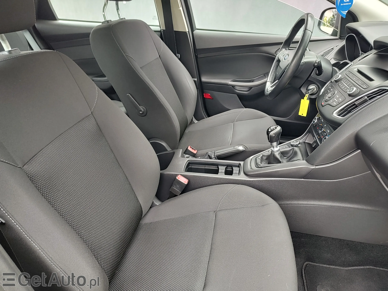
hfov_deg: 73.9
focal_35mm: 23
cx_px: 194
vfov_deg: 58.9
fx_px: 258
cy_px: 146
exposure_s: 1/50
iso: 131
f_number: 1.8
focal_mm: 5.56
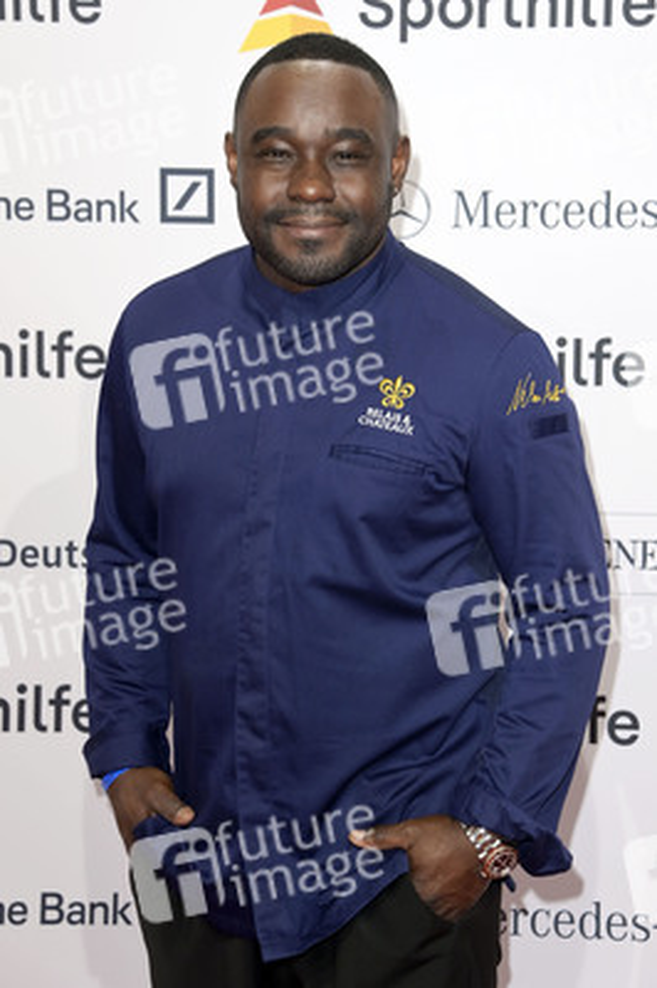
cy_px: 494
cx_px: 328
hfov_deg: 13.7
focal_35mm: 100
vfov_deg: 20.4
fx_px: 2742
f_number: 6.3
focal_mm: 100
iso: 640
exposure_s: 1/250
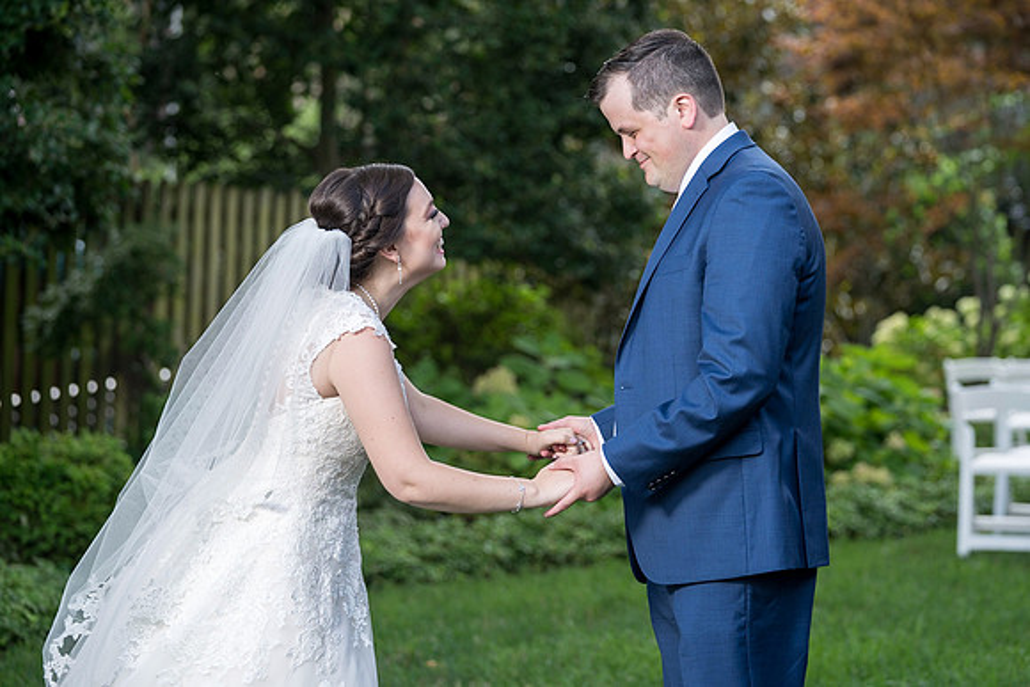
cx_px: 561
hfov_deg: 16.5
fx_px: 3551
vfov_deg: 11.1
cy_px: 374
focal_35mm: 124
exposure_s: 1/200
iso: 100
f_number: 4
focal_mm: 114
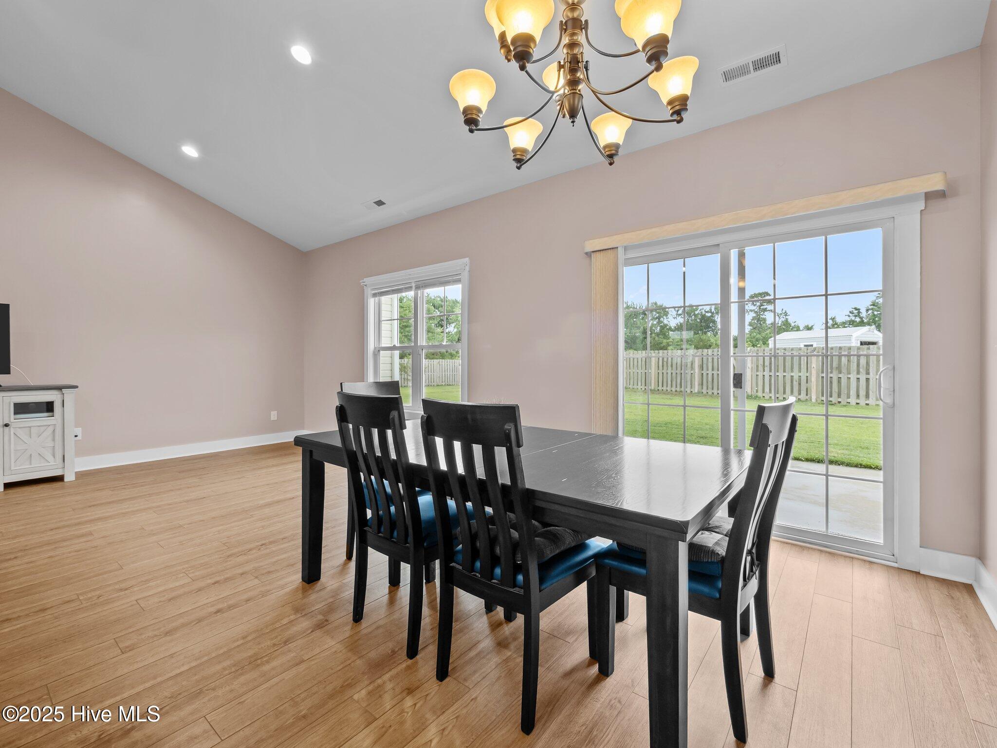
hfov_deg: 102.1
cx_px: 498
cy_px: 374
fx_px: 403
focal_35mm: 14
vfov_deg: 85.7
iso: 200
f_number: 5.6
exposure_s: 1/5
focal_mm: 7
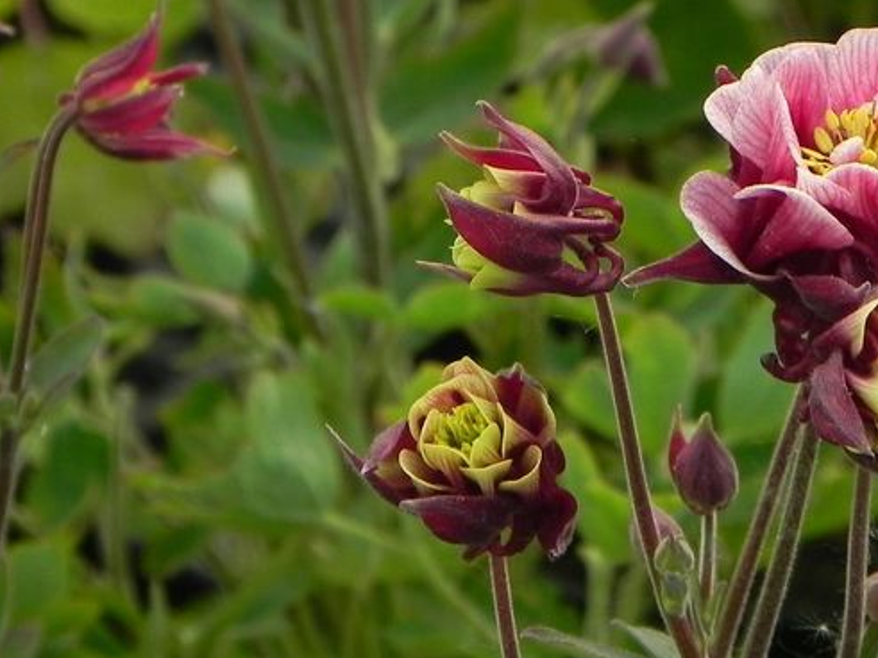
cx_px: 308
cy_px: 114
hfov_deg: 5.6
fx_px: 8926
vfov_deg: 4.2
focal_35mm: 352
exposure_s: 1/400
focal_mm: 28.8
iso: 160
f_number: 5
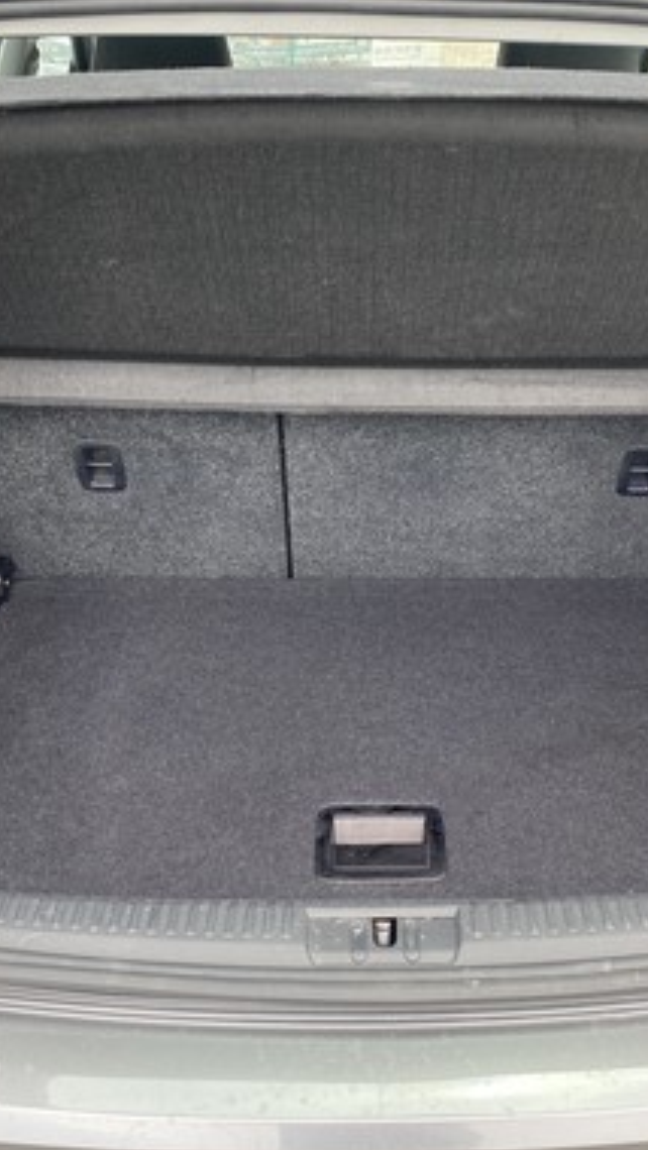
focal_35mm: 38
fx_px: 1160
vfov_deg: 52.8
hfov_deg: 31.1
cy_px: 577
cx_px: 394
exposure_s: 1/121
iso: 40
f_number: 1.8
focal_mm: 4.25
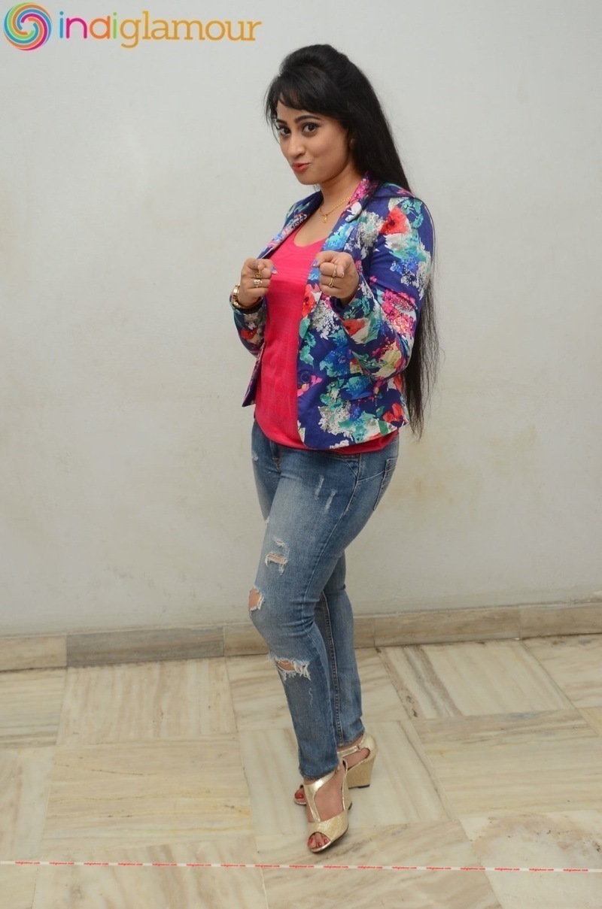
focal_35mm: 45
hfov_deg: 29.7
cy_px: 454
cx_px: 301
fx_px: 1135
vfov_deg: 43.7
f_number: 7.1
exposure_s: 1/125
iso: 1000
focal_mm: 30
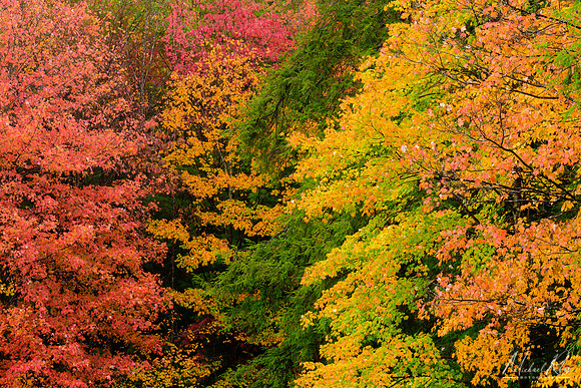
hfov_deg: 17.6
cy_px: 194
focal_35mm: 116
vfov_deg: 11.8
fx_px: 1872
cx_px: 290
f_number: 11
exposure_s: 1/6
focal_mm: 116
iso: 200
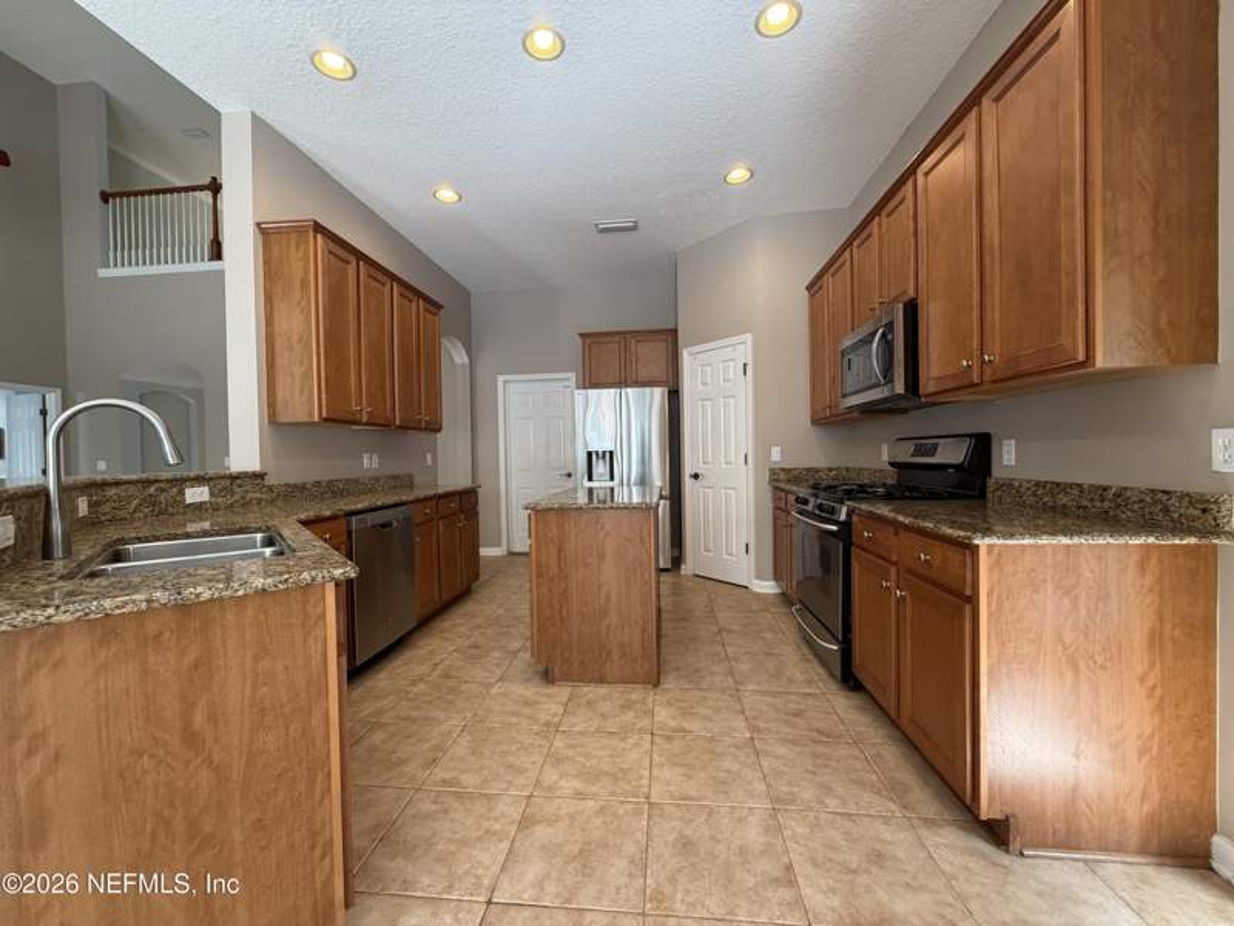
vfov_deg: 85.7
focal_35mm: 14
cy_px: 463
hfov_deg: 102.1
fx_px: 499
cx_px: 617
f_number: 2.2
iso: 250
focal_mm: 2.2
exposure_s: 1/120
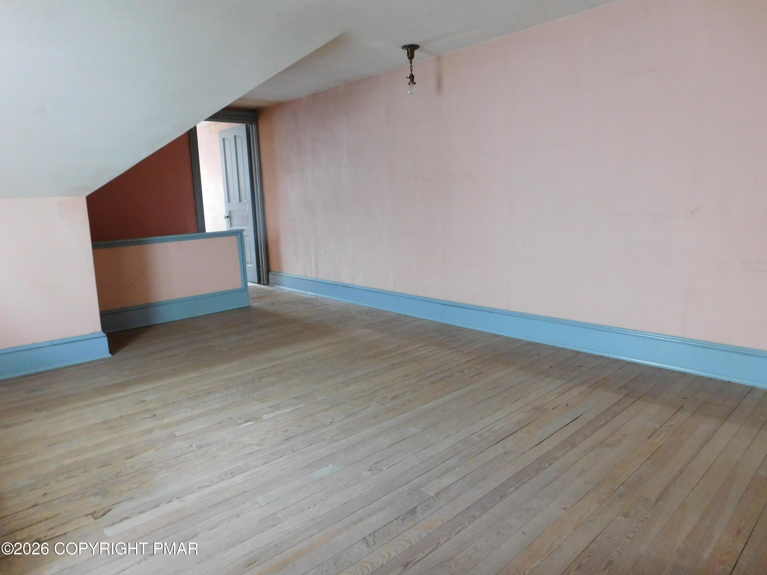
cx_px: 384
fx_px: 510
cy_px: 288
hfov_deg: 73.9
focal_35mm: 23
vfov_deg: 58.9
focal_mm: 4
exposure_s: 1/8
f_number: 3
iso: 400
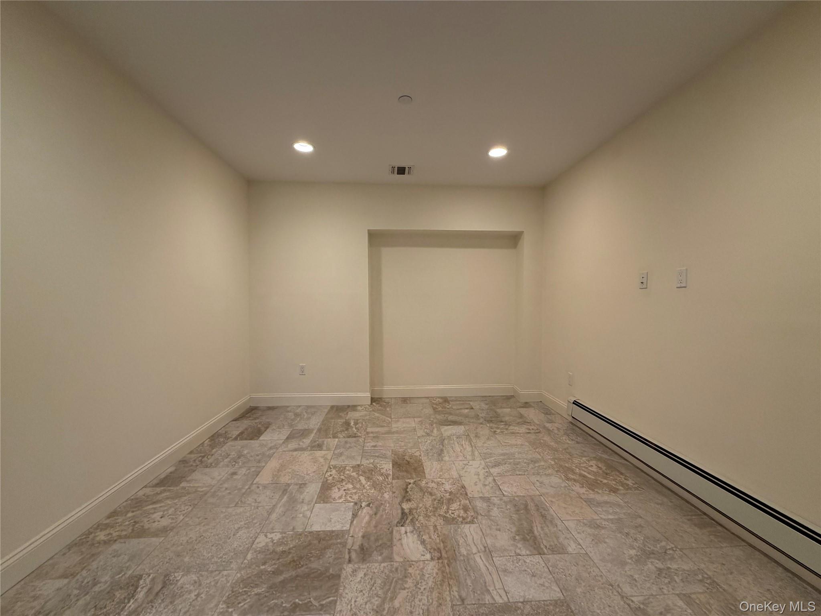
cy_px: 308
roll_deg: +0.4
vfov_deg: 85.7
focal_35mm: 14
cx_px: 410
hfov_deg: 102.1
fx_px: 332
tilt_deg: -2.1
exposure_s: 1/120
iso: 200
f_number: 2.2
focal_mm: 2.22
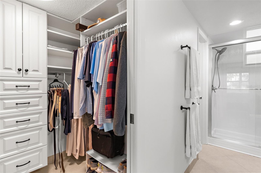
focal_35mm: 18
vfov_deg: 67.3
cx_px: 130
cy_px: 86
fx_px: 130
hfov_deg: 90.0
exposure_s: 1/8
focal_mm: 18
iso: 400
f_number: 7.1
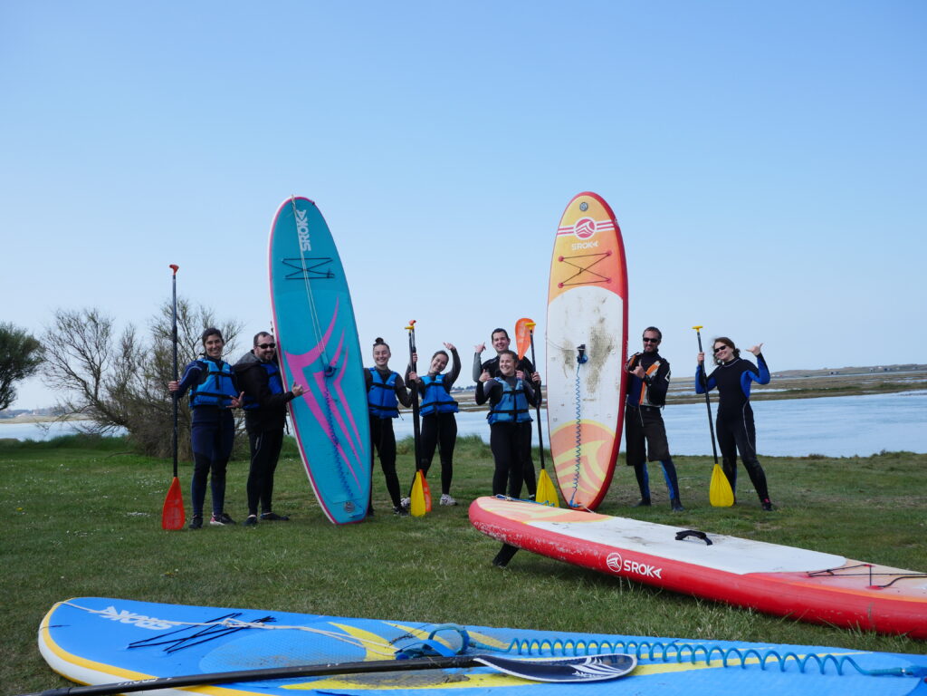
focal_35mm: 34
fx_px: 911
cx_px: 464
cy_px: 348
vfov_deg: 41.8
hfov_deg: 54.0
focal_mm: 17
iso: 200
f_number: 7.1
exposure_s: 1/320
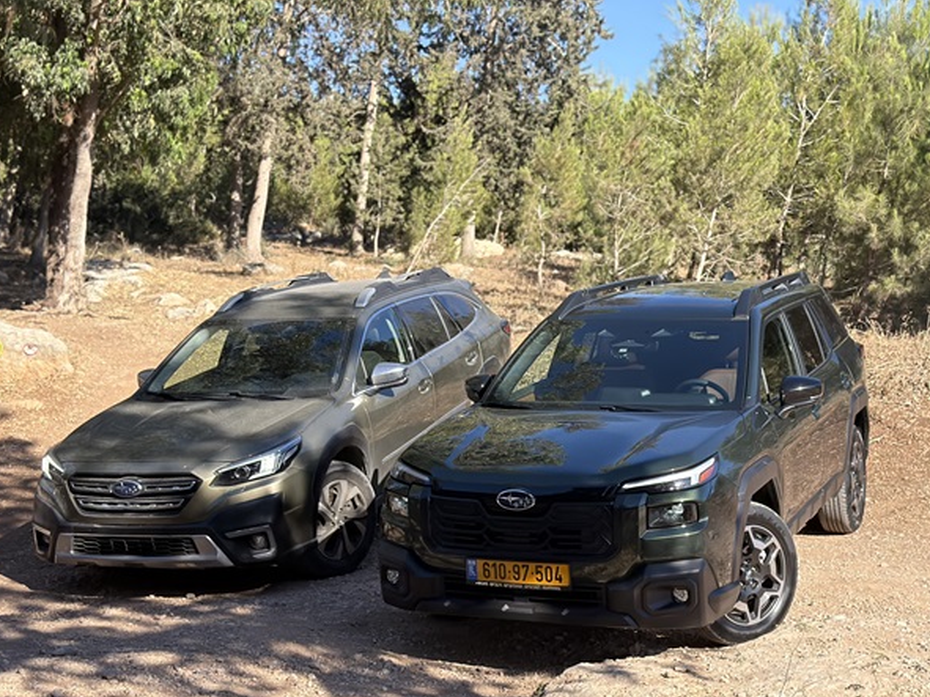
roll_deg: -6.5
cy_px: 376
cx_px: 431
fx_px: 1397
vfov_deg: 28.0
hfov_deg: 36.8
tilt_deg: +0.3
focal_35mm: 52
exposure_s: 1/4878
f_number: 1.78
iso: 400
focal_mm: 6.76
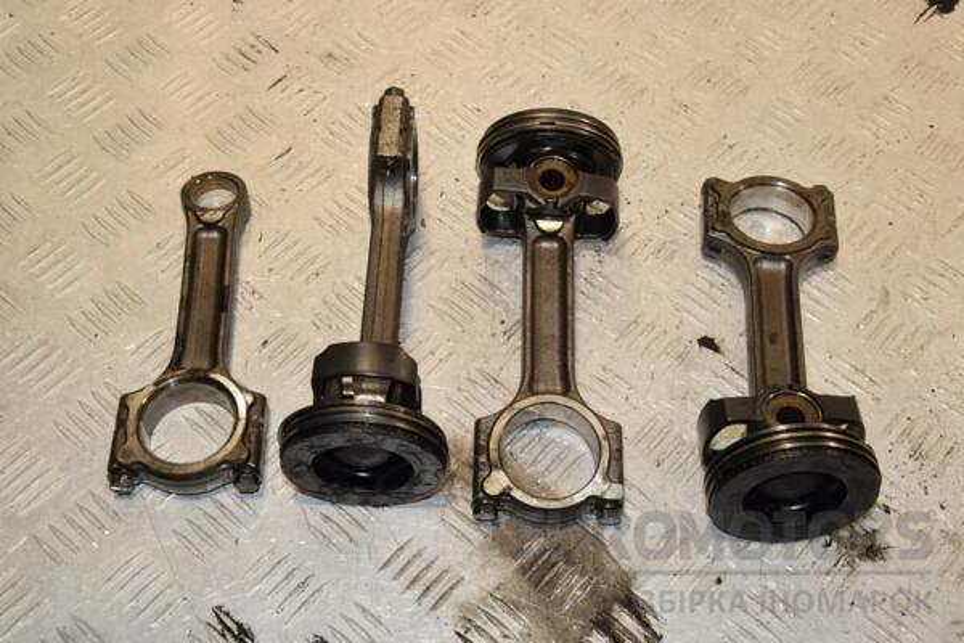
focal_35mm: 48
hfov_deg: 41.1
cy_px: 322
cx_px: 482
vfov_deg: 28.1
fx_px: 1285
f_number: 9
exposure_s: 1/200
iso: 800
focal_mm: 32
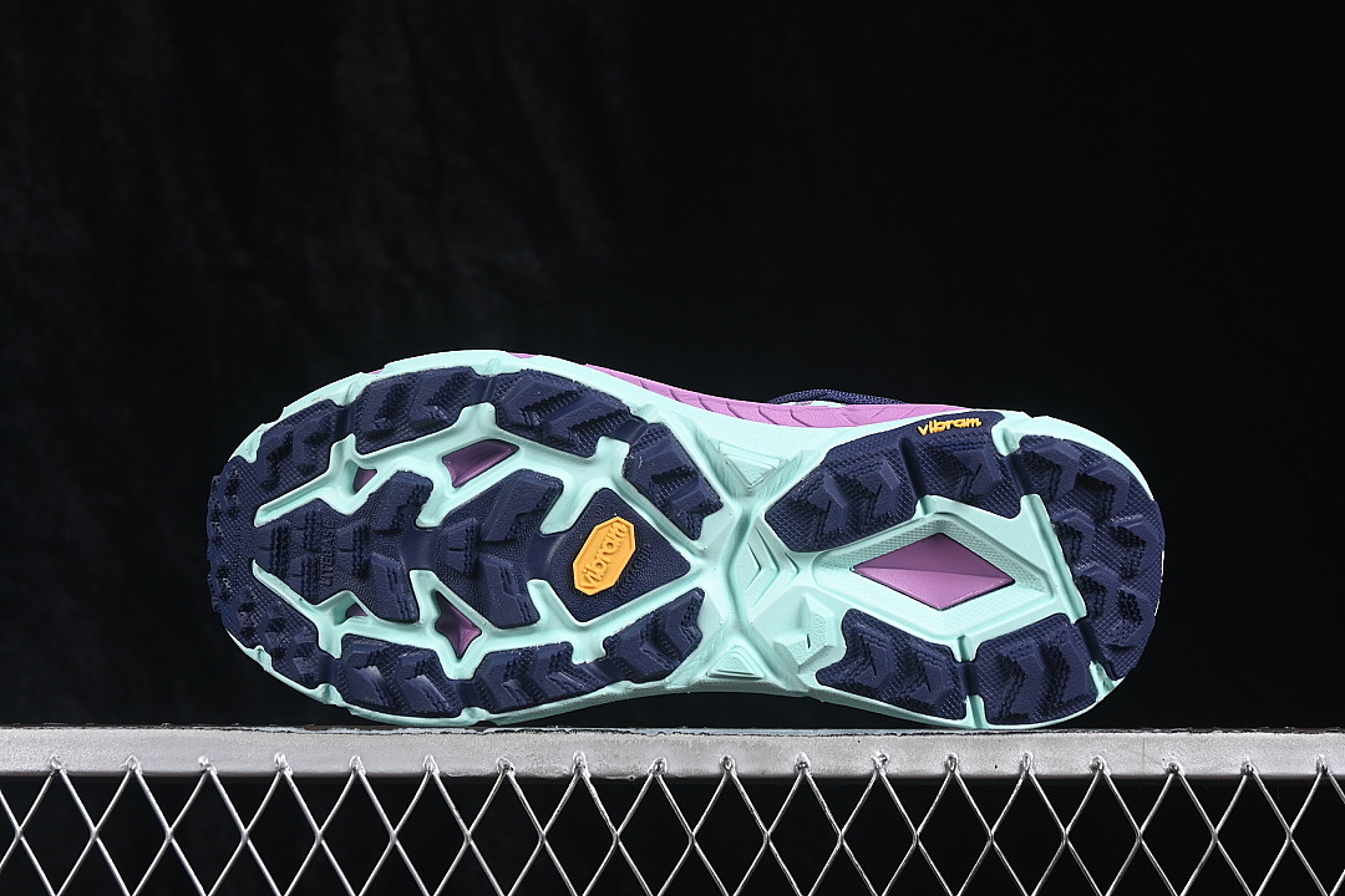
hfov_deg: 27.0
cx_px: 672
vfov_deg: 18.2
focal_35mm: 75
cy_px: 448
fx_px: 2802
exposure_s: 1/80
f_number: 7.1
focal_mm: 50
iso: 160
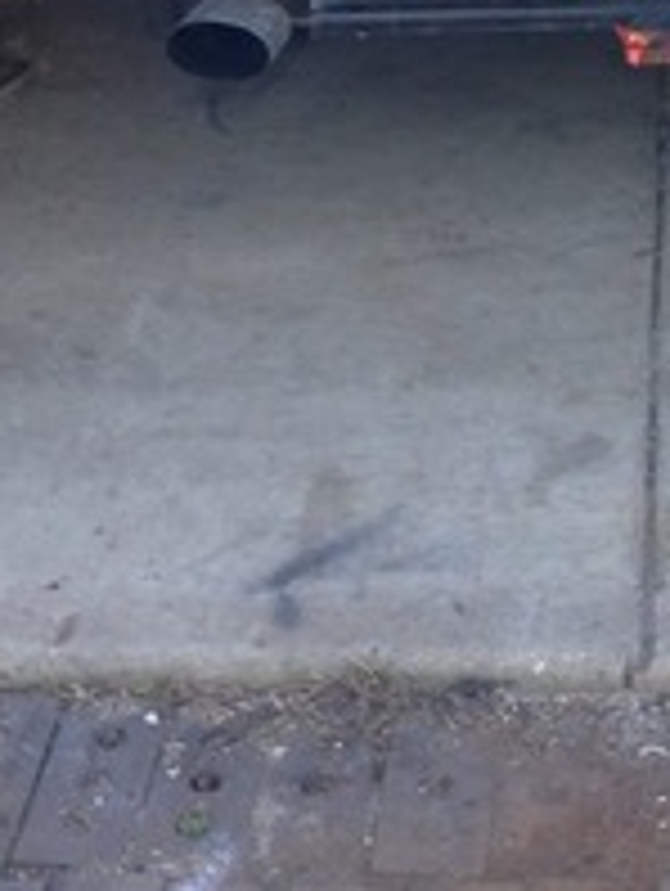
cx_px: 567
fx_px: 2575
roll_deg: -0.1
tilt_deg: -11.0
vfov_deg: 17.9
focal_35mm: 100
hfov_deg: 14.7
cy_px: -374
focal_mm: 4.12
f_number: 2.4
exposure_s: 1/60
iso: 64
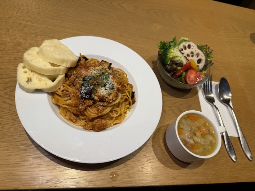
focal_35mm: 24
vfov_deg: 56.8
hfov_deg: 71.6
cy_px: 96
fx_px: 177
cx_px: 128
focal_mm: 6.76
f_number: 1.78
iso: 64
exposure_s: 1/100
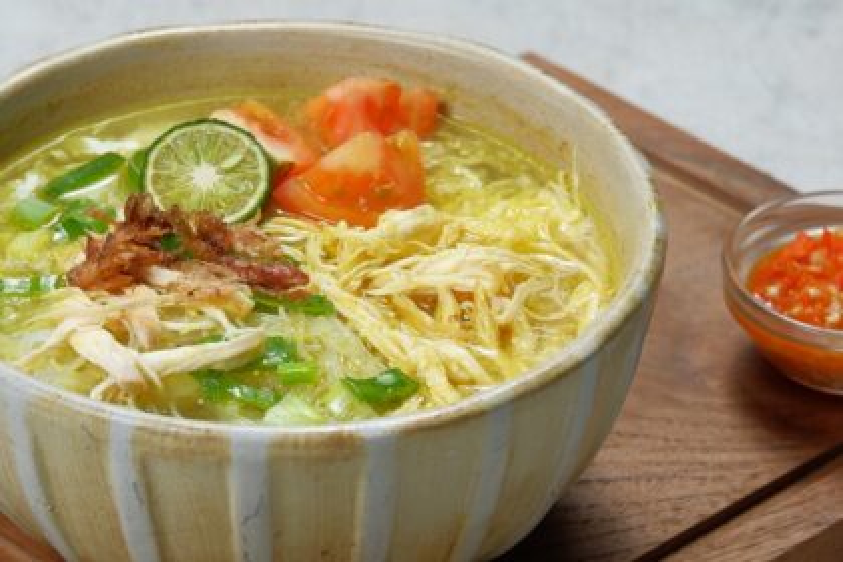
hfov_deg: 14.3
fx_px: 3348
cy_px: 281
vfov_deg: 9.6
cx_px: 422
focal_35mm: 143
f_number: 8
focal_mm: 95.4
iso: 200
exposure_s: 1/50
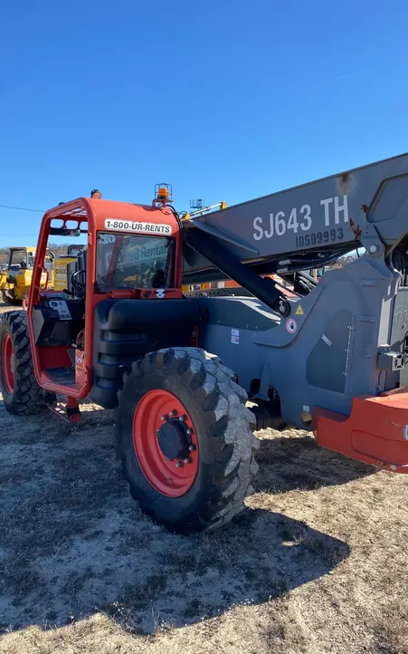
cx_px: 235
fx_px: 498
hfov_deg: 44.4
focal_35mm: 28
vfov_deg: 66.5
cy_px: 329
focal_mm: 4.25
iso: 32
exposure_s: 1/1504
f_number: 1.8
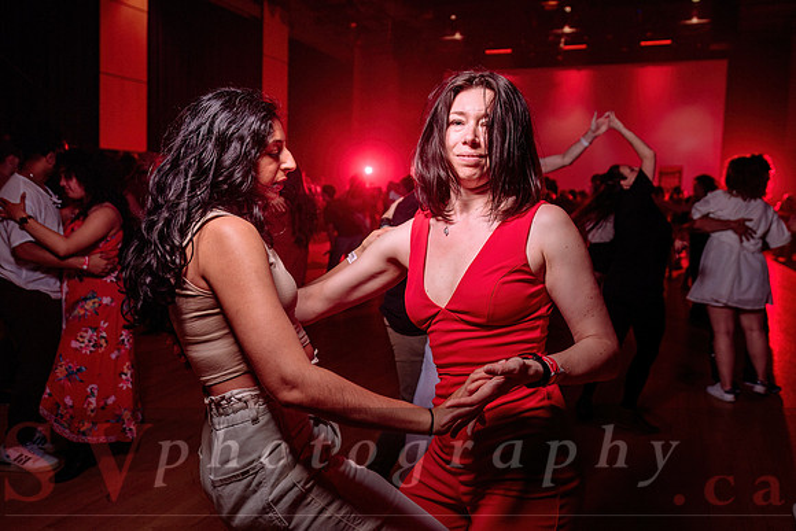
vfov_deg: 46.9
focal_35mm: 28
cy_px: 226
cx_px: 457
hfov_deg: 65.9
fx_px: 610
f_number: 2.8
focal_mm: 24
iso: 800
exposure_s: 1/60
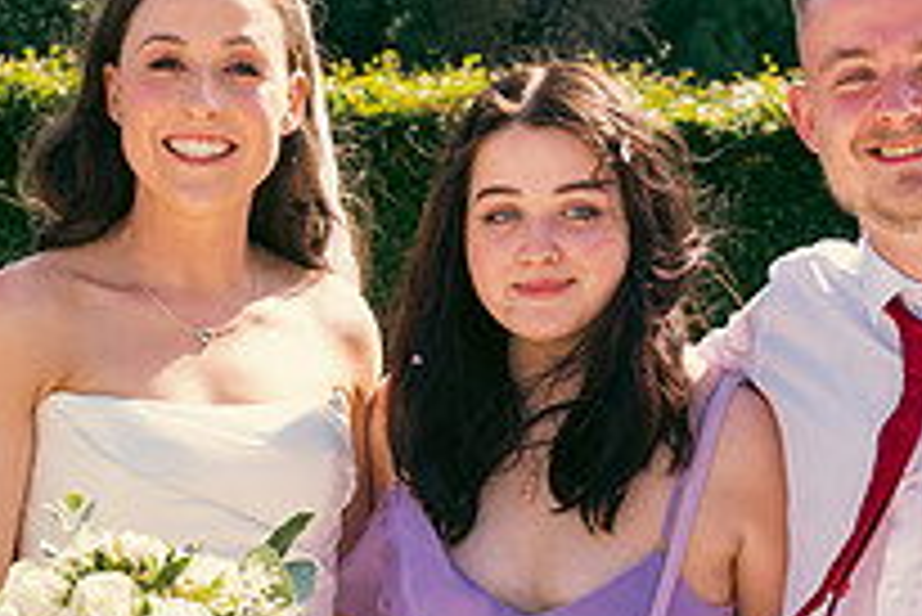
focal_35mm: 113
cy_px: 506
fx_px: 2896
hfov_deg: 18.1
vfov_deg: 12.1
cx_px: 436
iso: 200
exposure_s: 1/400
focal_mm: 40
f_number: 5.6
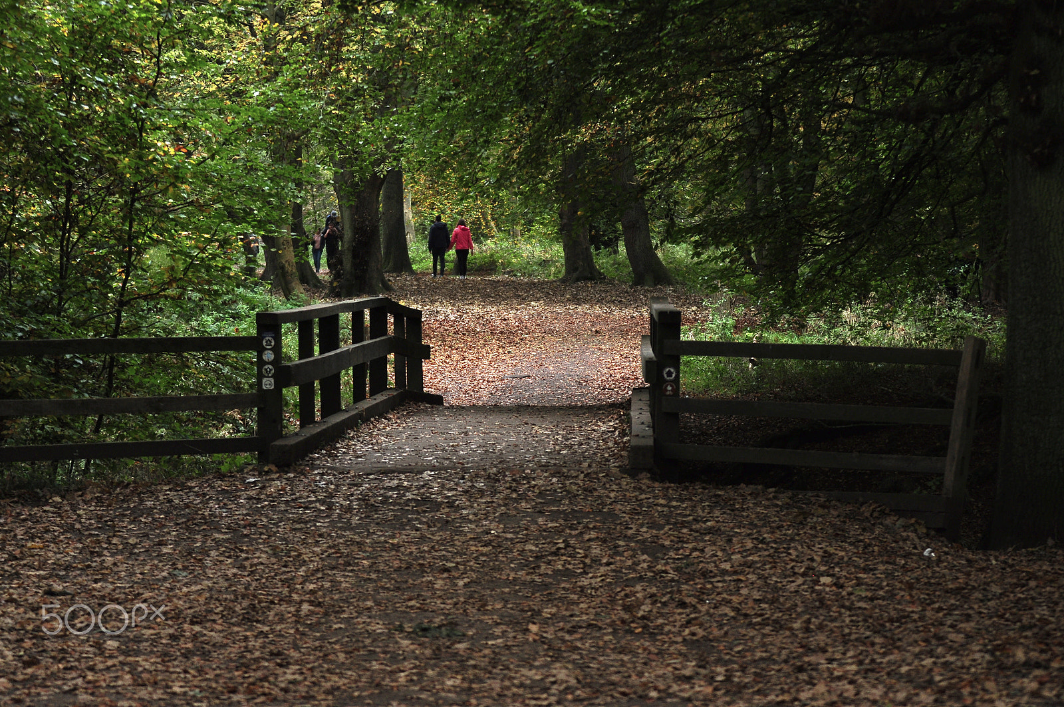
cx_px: 532
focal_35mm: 105
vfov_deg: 13.0
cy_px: 354
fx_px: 3100
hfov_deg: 19.5
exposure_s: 1/250
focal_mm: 70
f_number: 3.2
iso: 500
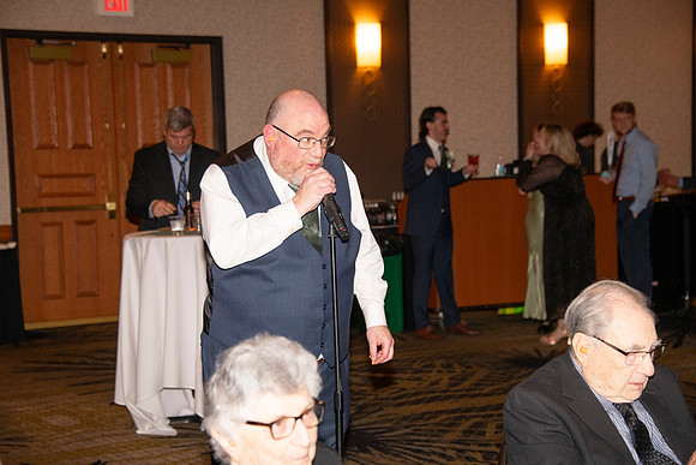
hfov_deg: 23.9
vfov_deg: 16.1
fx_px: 1644
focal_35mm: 85
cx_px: 348
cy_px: 232
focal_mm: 85
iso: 2000
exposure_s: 1/60
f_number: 5.6
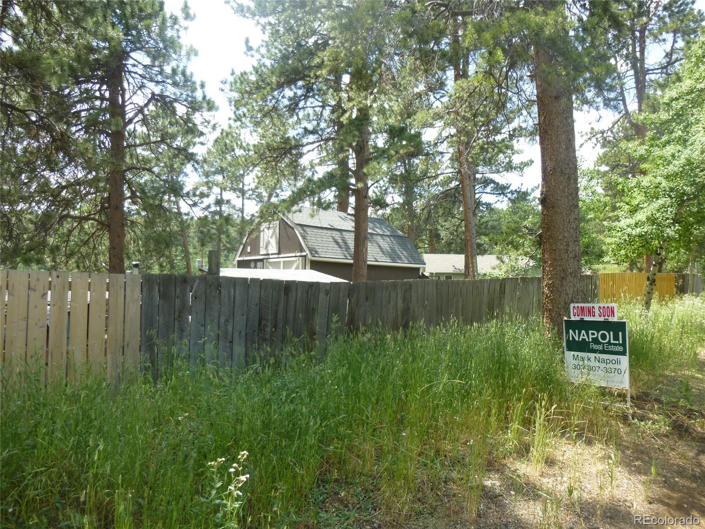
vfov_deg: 54.9
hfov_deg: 69.4
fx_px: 509
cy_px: 264
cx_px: 352
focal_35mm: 25
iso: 100
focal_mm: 4.5
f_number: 3.1
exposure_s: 1/250
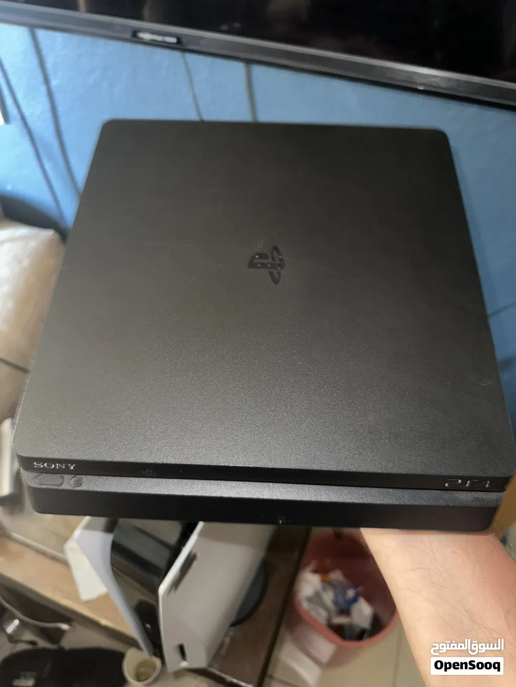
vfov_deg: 71.6
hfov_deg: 56.8
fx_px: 477
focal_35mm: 24
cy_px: 344
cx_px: 258
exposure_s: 1/6
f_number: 1.78
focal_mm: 6.86
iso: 80
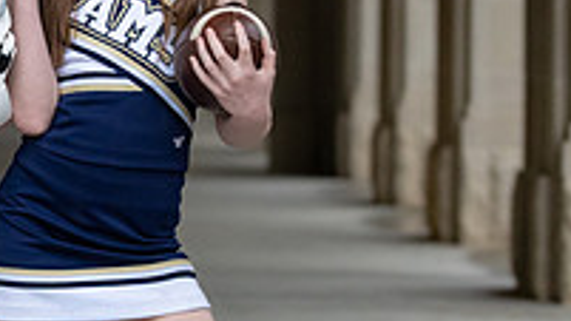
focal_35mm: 243
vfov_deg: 5.0
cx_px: 109
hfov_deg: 8.9
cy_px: 150
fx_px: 3679
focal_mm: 70
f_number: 2.8
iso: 2500
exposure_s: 1/250
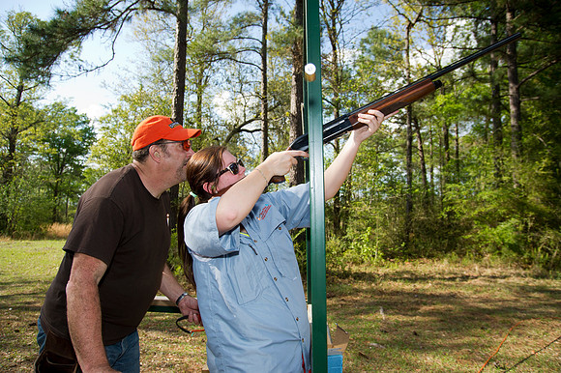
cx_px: 280
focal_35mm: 24
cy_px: 186
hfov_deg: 73.8
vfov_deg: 53.1
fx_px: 374
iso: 100
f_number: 5.6
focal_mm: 24
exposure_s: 1/200
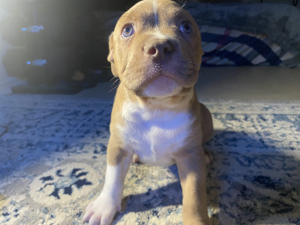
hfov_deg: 69.4
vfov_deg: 54.9
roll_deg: +4.5
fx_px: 217
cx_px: 150
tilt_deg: -21.8
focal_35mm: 25
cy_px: 112
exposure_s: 1/47
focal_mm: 4.25
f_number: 1.8
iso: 500
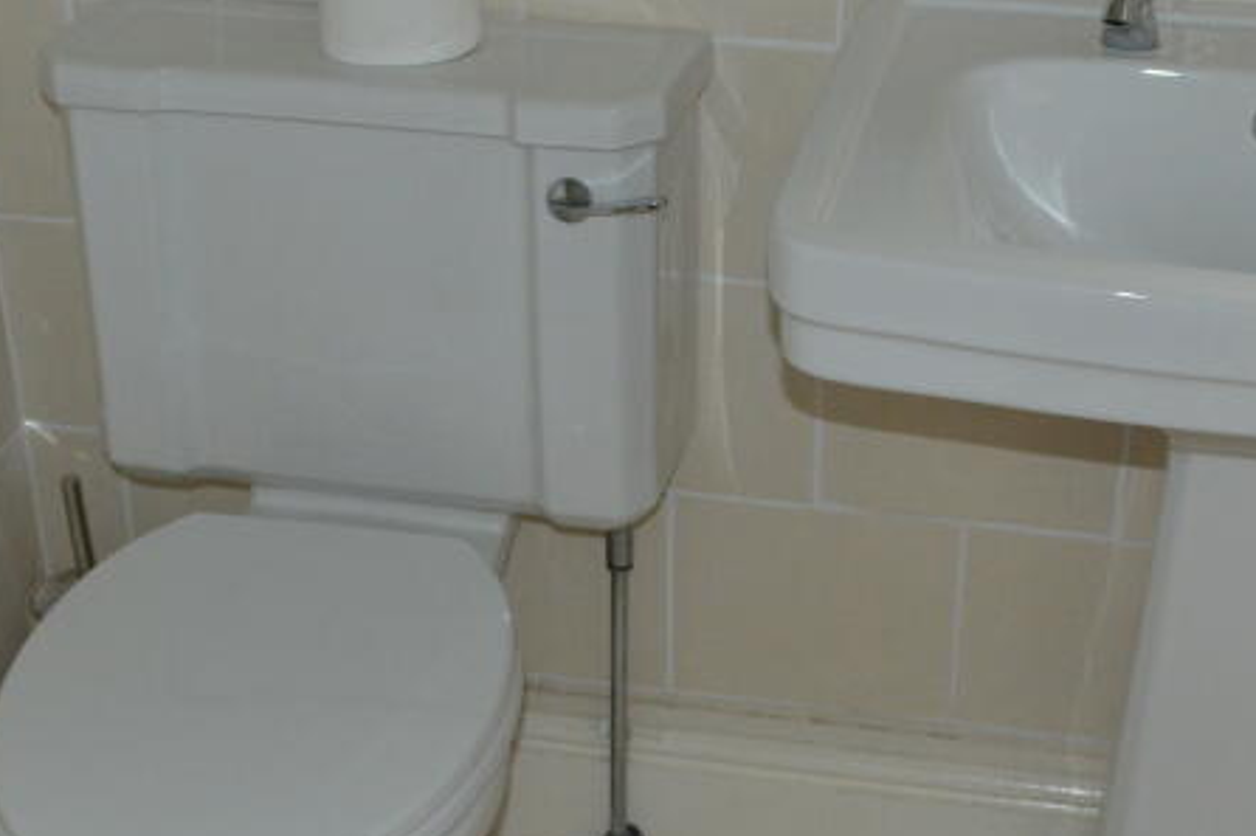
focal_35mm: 62
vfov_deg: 21.9
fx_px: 2162
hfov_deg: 32.2
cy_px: 418
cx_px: 791
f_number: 3.5
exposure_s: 1/60
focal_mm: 18
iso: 1100
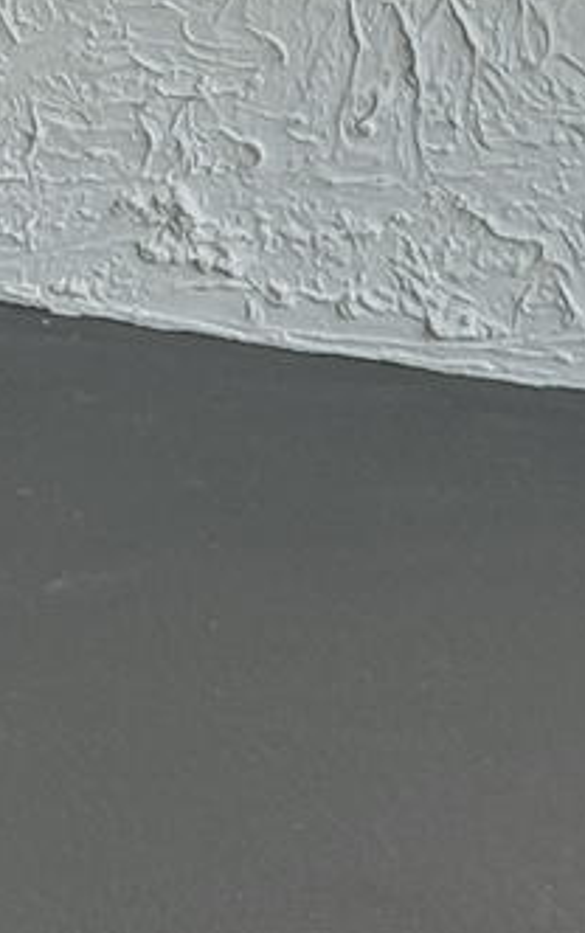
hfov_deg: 5.2
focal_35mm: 245
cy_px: -1251
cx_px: -681
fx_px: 6239
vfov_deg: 8.0
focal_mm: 6.86
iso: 50
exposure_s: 1/120
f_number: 1.8
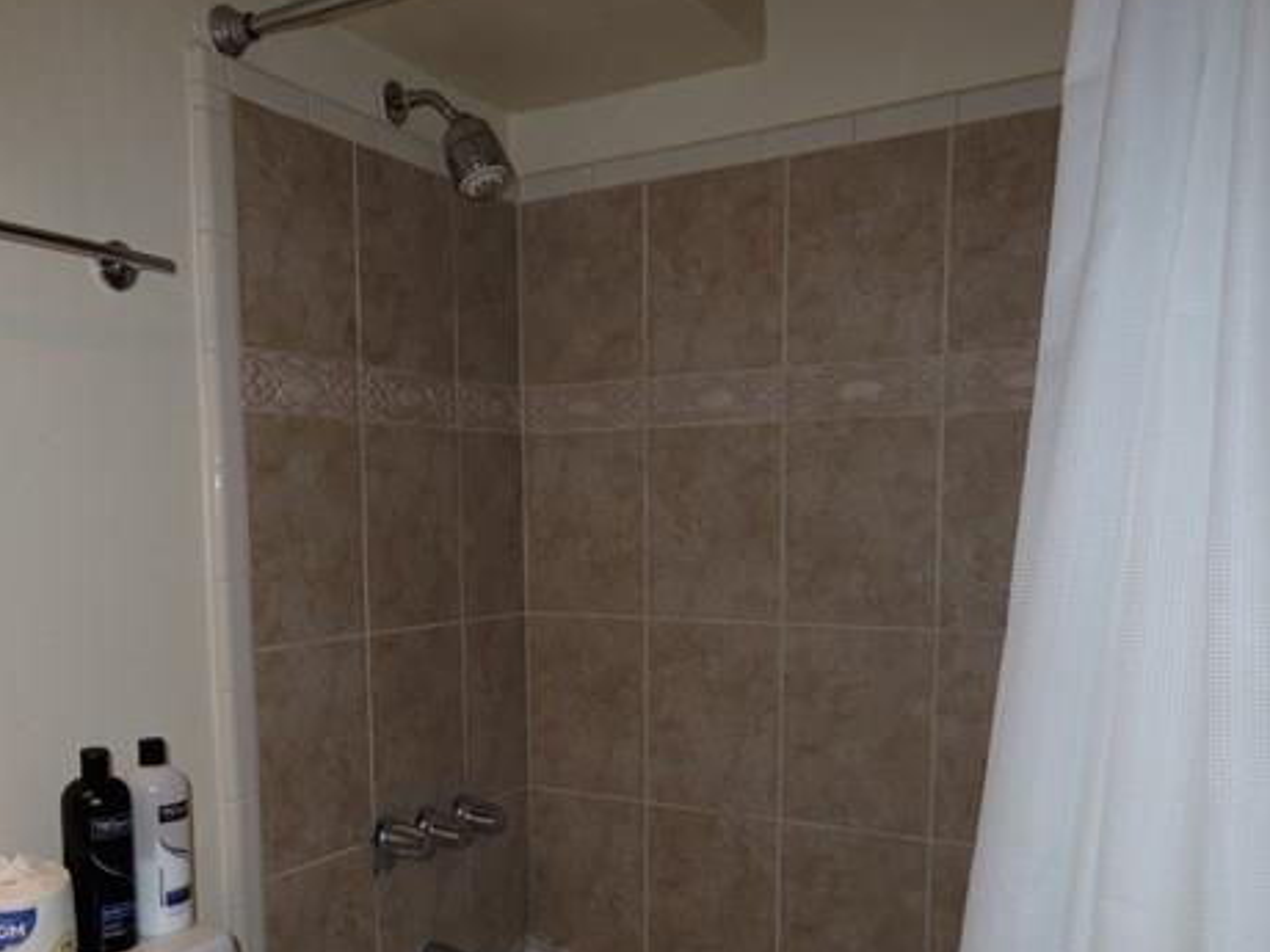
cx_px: 525
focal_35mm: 32
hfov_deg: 56.5
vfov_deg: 43.6
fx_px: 1174
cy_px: 626
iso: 100
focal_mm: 5
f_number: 2.8
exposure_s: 1/60
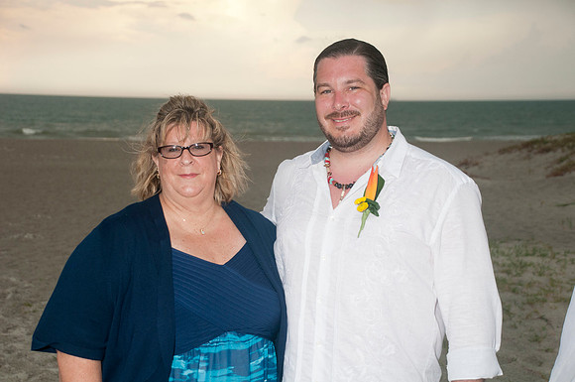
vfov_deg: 18.1
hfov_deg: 27.0
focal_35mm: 75
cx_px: 288
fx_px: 1196
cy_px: 191
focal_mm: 50
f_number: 5.6
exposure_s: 1/160
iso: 400
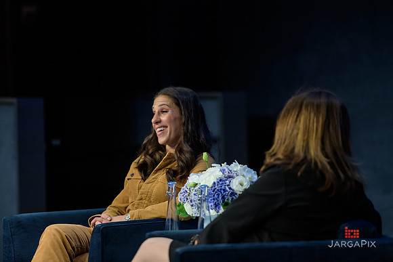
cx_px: 196
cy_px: 131
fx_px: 2184
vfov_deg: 6.9
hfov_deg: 10.3
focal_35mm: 200
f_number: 3.2
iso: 1600
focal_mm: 200
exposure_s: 1/200
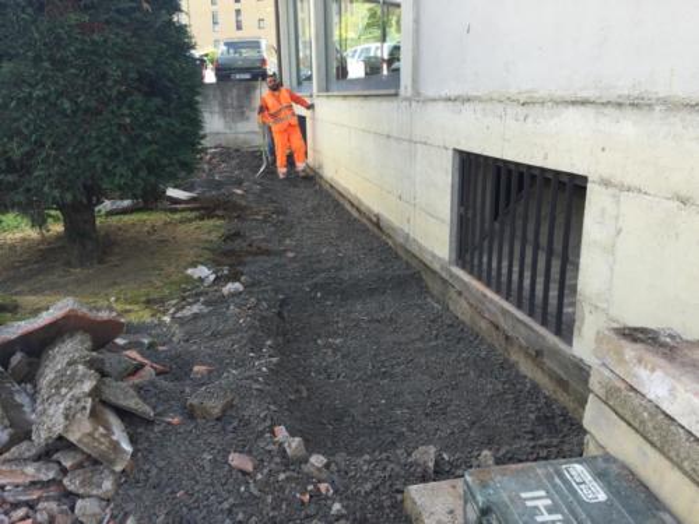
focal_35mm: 29
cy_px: 262
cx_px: 350
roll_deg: +0.3
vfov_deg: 48.2
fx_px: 586
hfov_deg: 61.7
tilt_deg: -14.7
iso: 32
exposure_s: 1/252
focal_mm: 4.15
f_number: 2.2
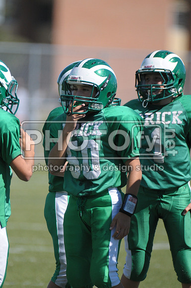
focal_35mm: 600
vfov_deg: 3.4
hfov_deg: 2.3
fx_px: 4789
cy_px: 144
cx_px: 96
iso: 640
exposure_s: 1/4000
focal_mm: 400
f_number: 4
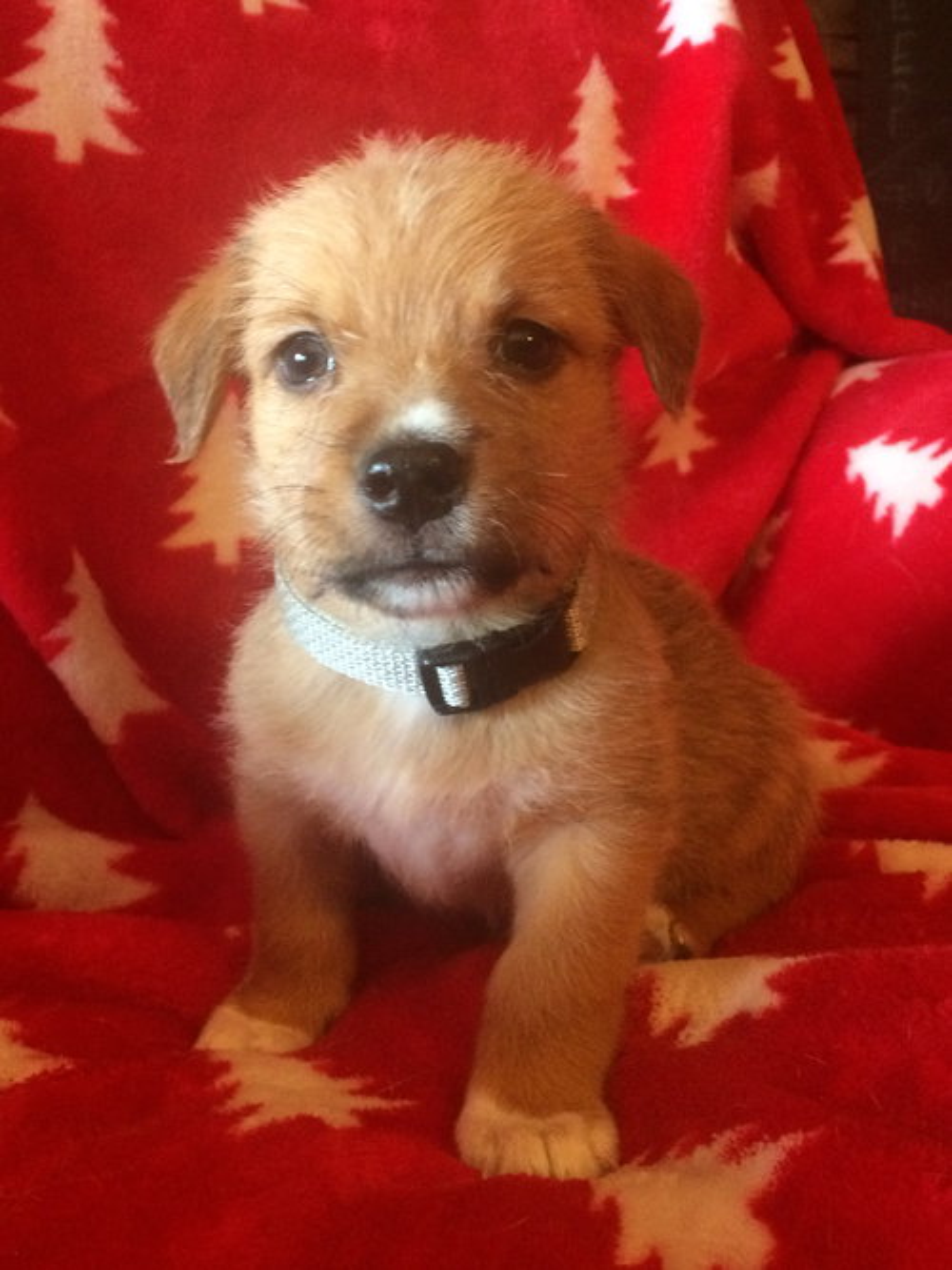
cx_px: 476
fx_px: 1064
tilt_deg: -15.0
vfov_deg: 61.7
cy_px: 635
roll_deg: +0.2
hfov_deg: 48.2
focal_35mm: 29
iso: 250
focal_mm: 4.15
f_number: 2.2
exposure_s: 1/30
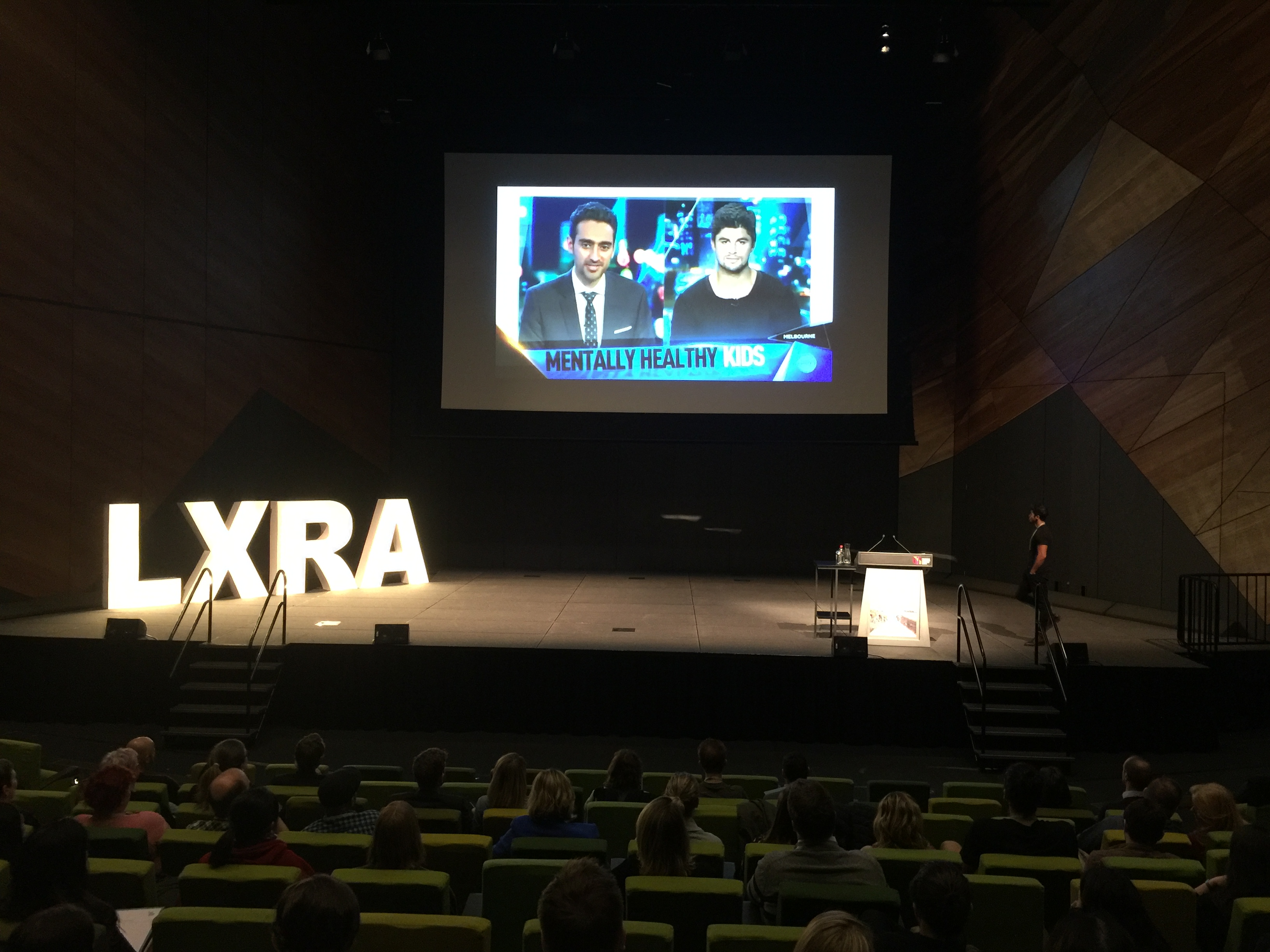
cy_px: 476
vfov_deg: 48.2
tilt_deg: +0.2
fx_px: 1064
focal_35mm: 29
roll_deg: -0.6
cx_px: 635
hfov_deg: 61.7
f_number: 2.2
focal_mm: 4.15
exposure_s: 1/10
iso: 100
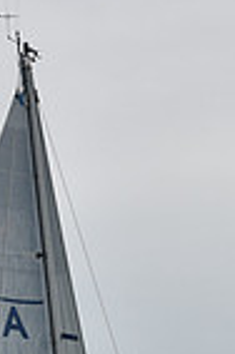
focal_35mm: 307
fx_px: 3021
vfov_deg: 6.6
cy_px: 591
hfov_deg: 4.5
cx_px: 144
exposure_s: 1/1000
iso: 320
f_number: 9
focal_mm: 75
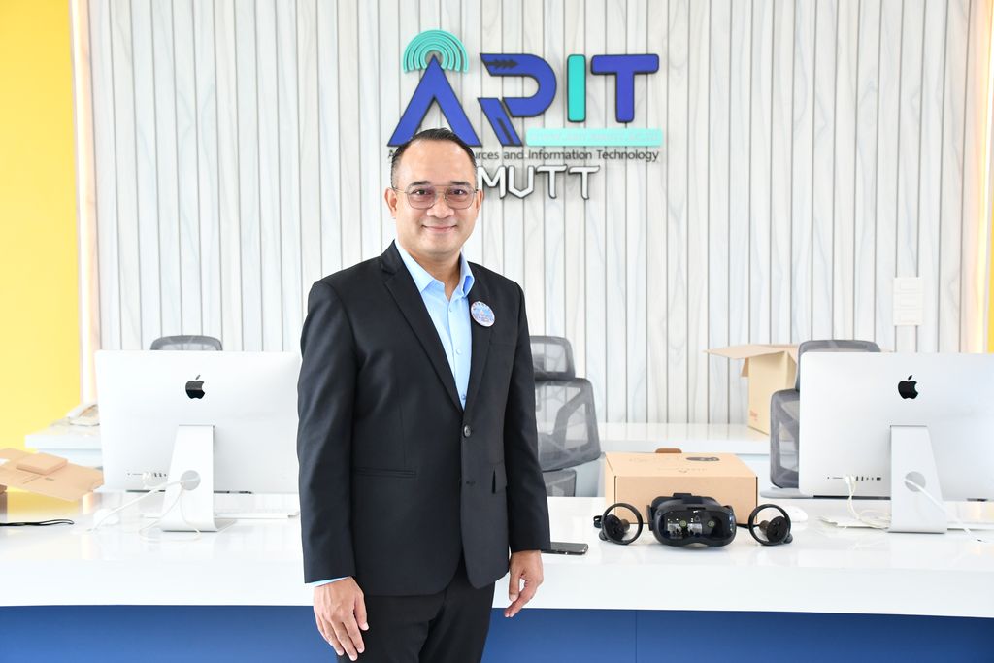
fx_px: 1077
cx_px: 497
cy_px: 332
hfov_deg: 49.5
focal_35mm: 39
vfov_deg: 34.2
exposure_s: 1/125
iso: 900
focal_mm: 26
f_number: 3.8
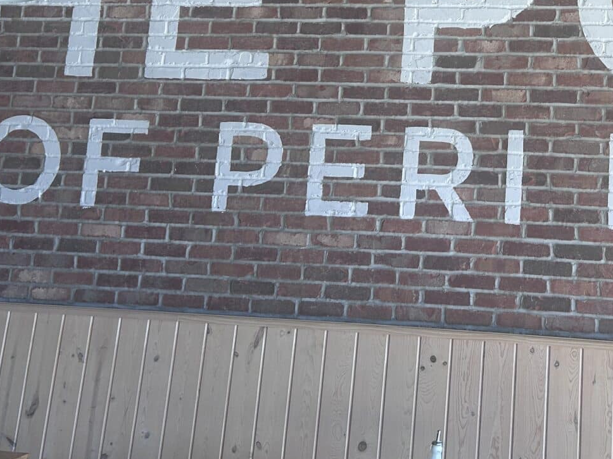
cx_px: 513
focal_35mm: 55
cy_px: 32
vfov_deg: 25.6
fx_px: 974
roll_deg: -1.6
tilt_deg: +9.8
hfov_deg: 33.6
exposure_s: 1/121
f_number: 1.5
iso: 64
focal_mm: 5.7
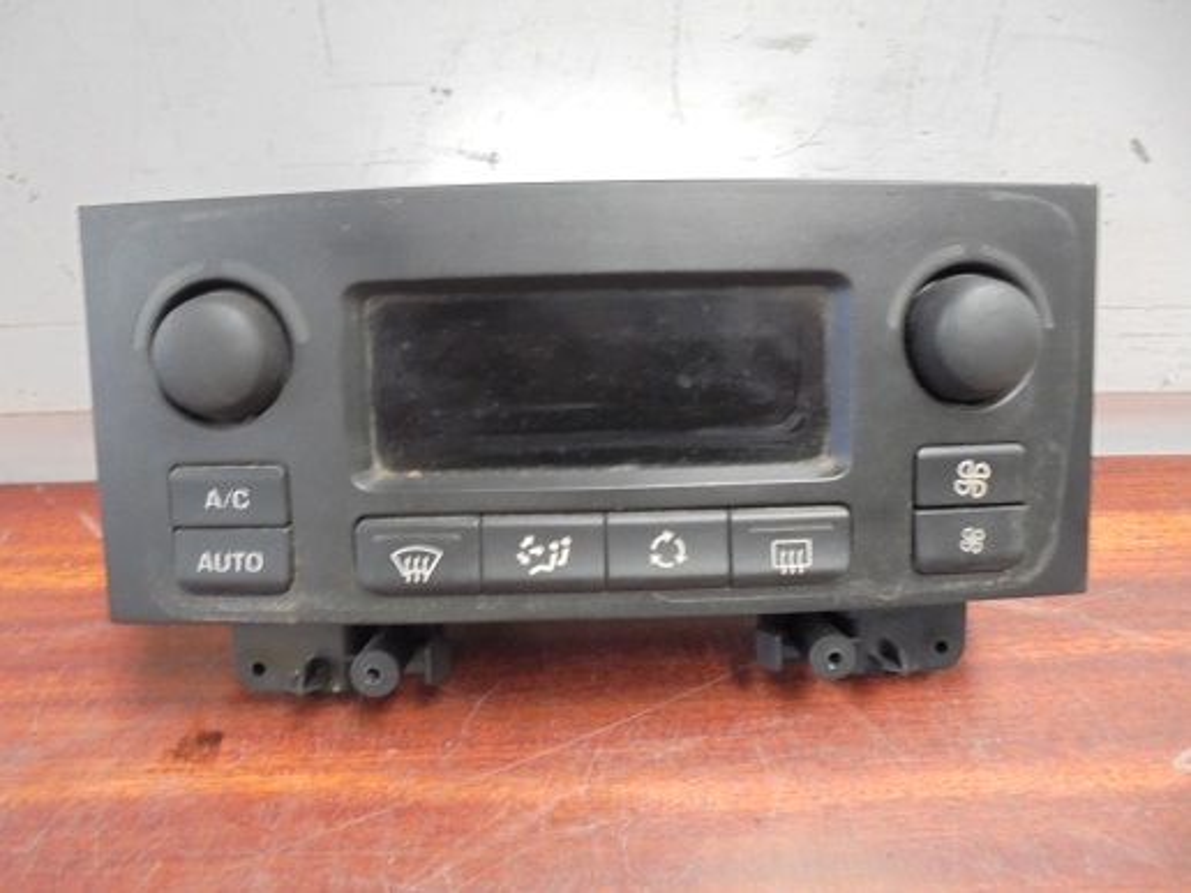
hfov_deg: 67.3
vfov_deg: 53.1
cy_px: 446
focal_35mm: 26
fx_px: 895
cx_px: 596
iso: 400
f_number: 3.5
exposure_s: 1/8
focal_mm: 4.6
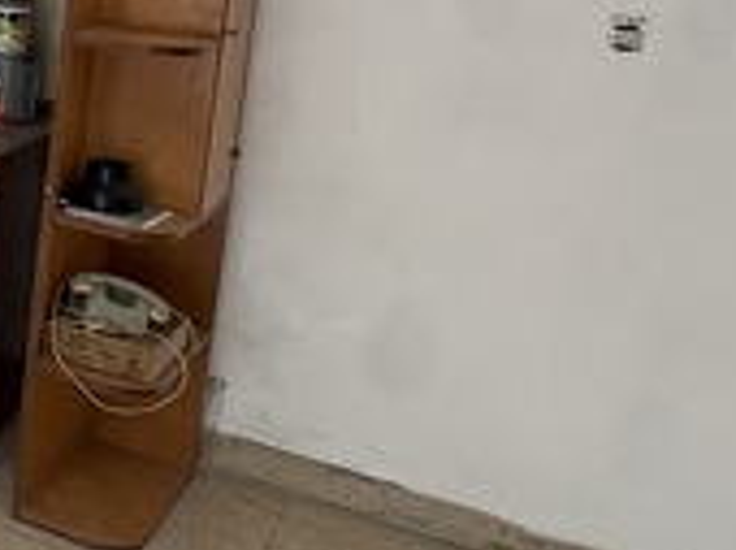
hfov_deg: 22.3
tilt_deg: -6.1
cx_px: -563
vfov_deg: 25.3
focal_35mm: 55
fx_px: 1168
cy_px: 4
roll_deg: -1.3
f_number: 2.2
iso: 250
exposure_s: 1/73
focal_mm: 2.22
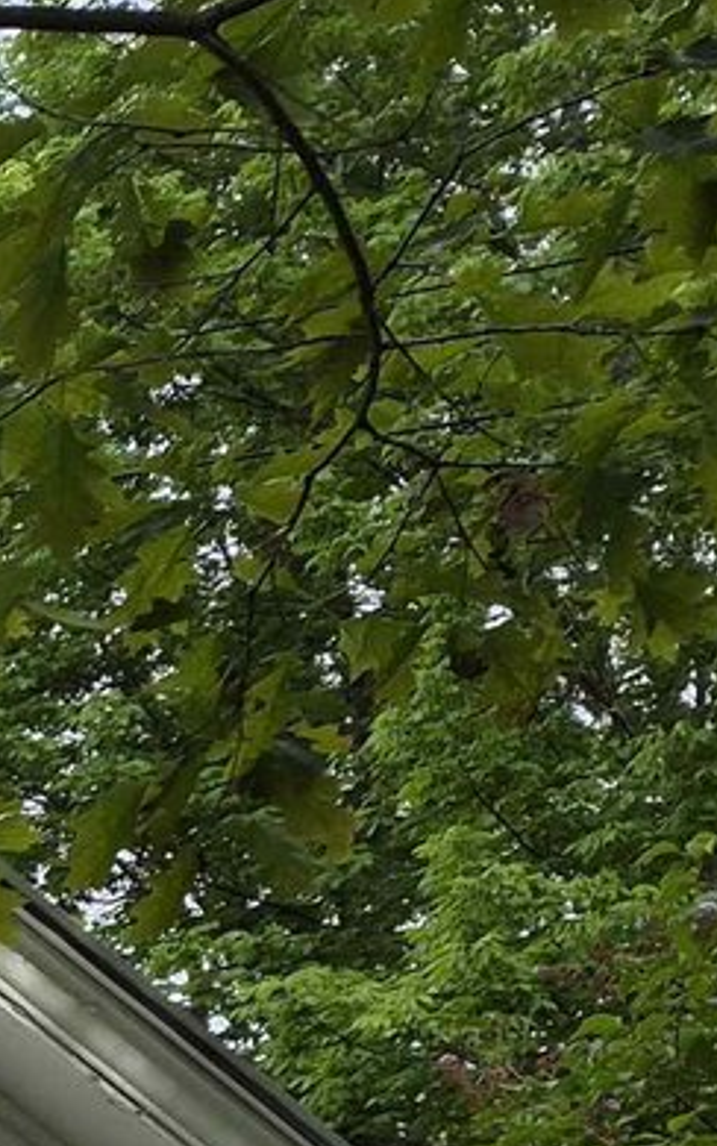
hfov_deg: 9.8
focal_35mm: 100
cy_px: 1701
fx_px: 3124
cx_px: -1484
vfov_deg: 18.5
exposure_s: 1/2256
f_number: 1.8
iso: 80
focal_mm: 5.4
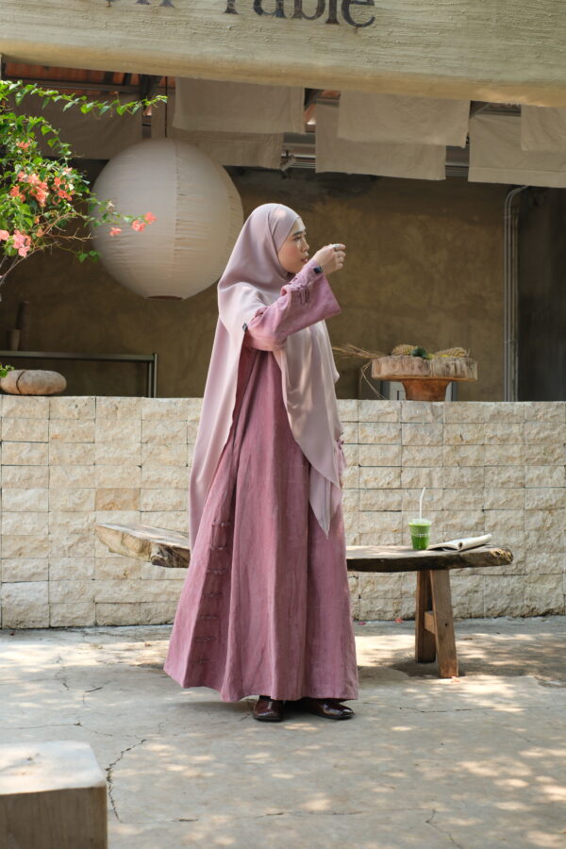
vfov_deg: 37.5
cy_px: 424
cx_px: 283
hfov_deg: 25.5
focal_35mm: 53
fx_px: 1250
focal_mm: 35
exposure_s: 1/250
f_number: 4.5
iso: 500
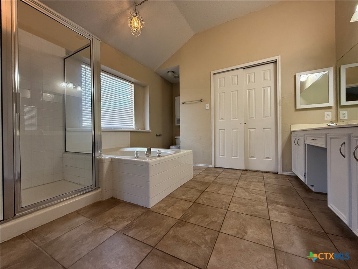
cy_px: 134
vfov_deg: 85.7
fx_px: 145
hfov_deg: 102.1
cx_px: 179
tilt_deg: +0.9
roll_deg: +0.4
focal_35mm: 14
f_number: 2.2
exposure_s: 1/120
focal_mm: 2.22
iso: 320
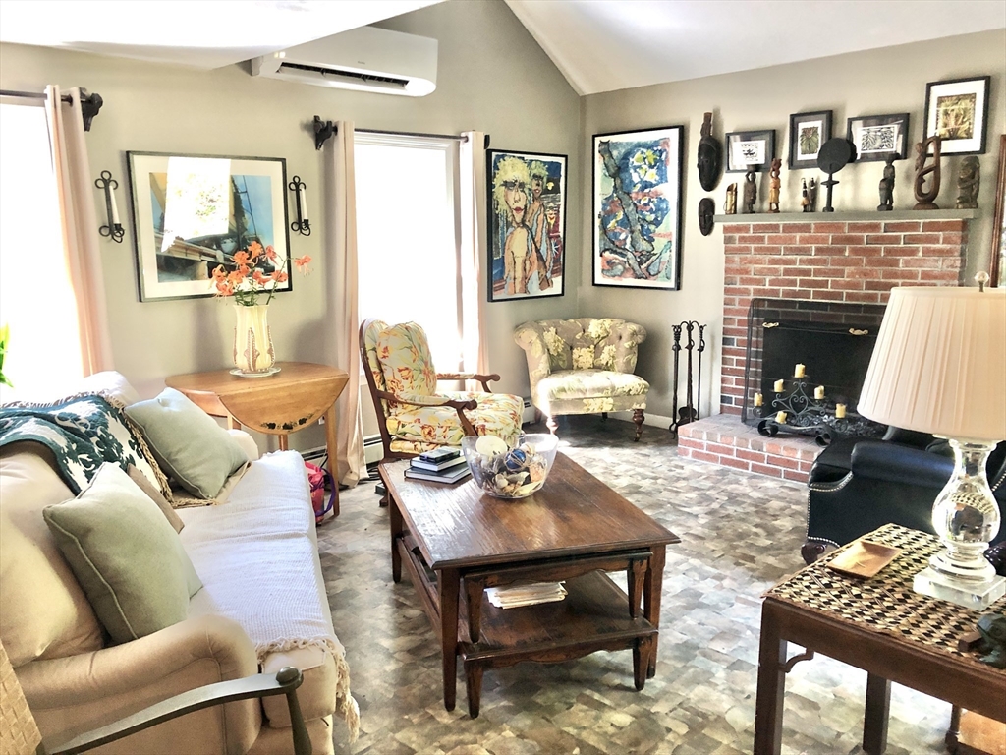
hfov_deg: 63.4
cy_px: 378
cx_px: 503
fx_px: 814
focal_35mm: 28
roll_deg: +0.3
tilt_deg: -9.0
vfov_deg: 49.7
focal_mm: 4
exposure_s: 1/15
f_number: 1.8
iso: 50
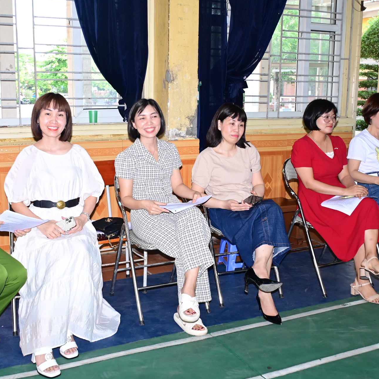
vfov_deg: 39.2
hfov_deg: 39.0
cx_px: 157
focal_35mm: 43
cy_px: 187
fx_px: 533
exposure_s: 1/200
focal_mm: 22
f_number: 4
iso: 800
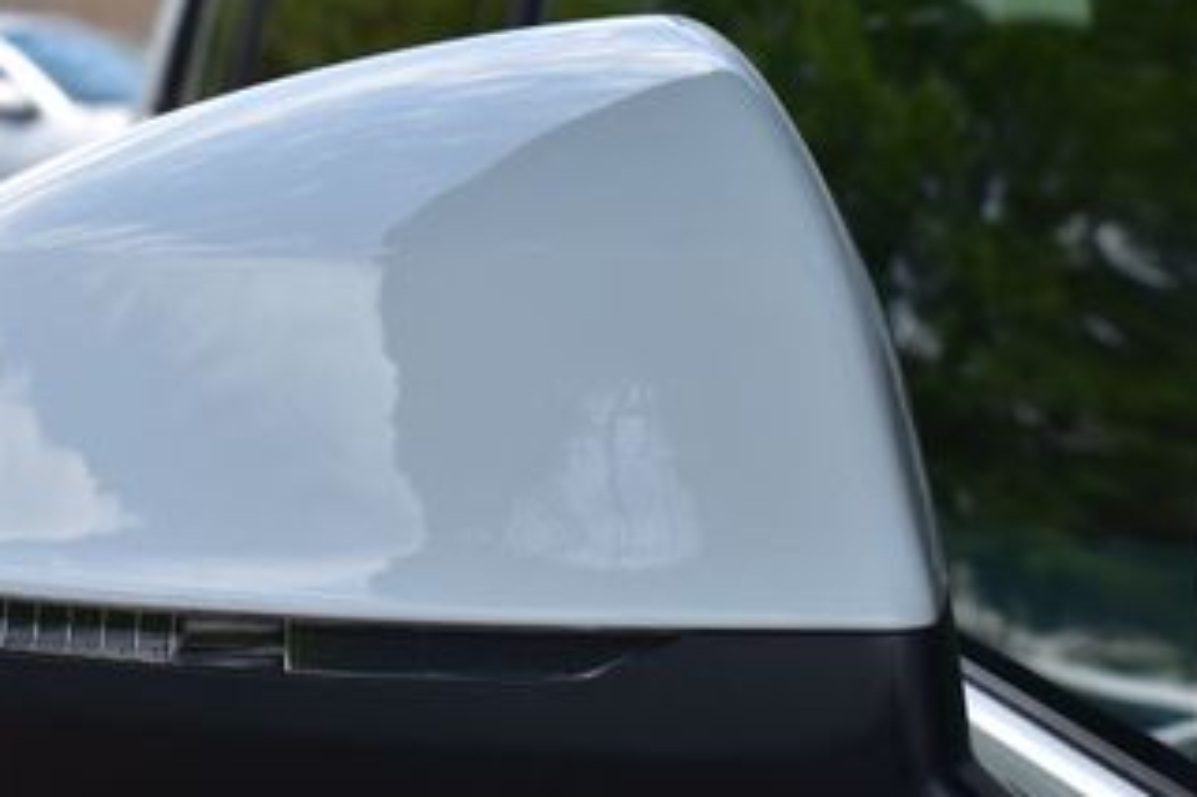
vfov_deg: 10.9
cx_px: 561
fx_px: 4187
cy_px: 456
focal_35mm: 126
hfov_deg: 16.3
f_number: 10
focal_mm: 42
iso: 400
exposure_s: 1/320
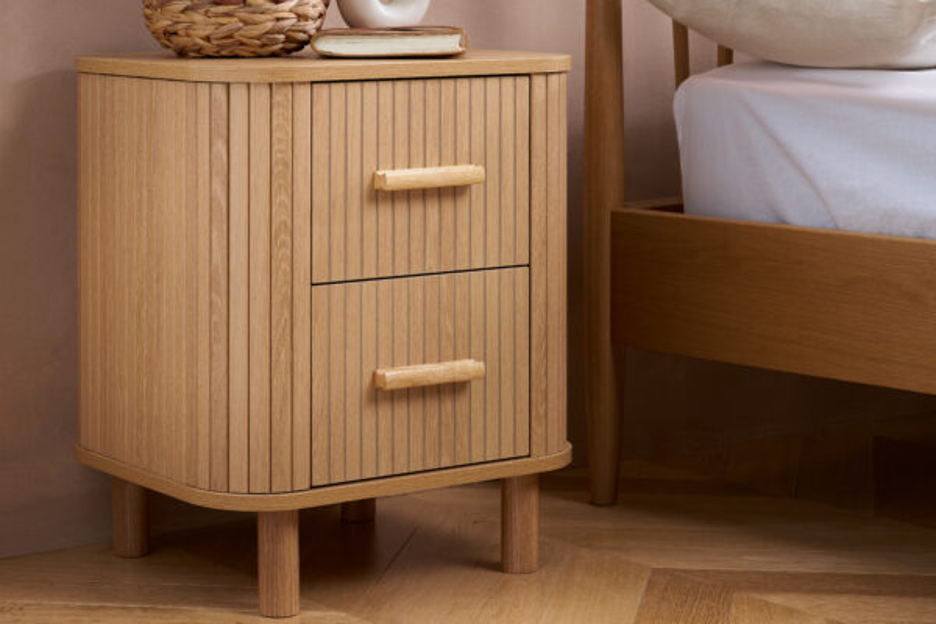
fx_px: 2340
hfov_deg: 22.6
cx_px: 468
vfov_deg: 15.2
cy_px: 312
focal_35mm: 90
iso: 100
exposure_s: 1/125
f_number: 11
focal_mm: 90
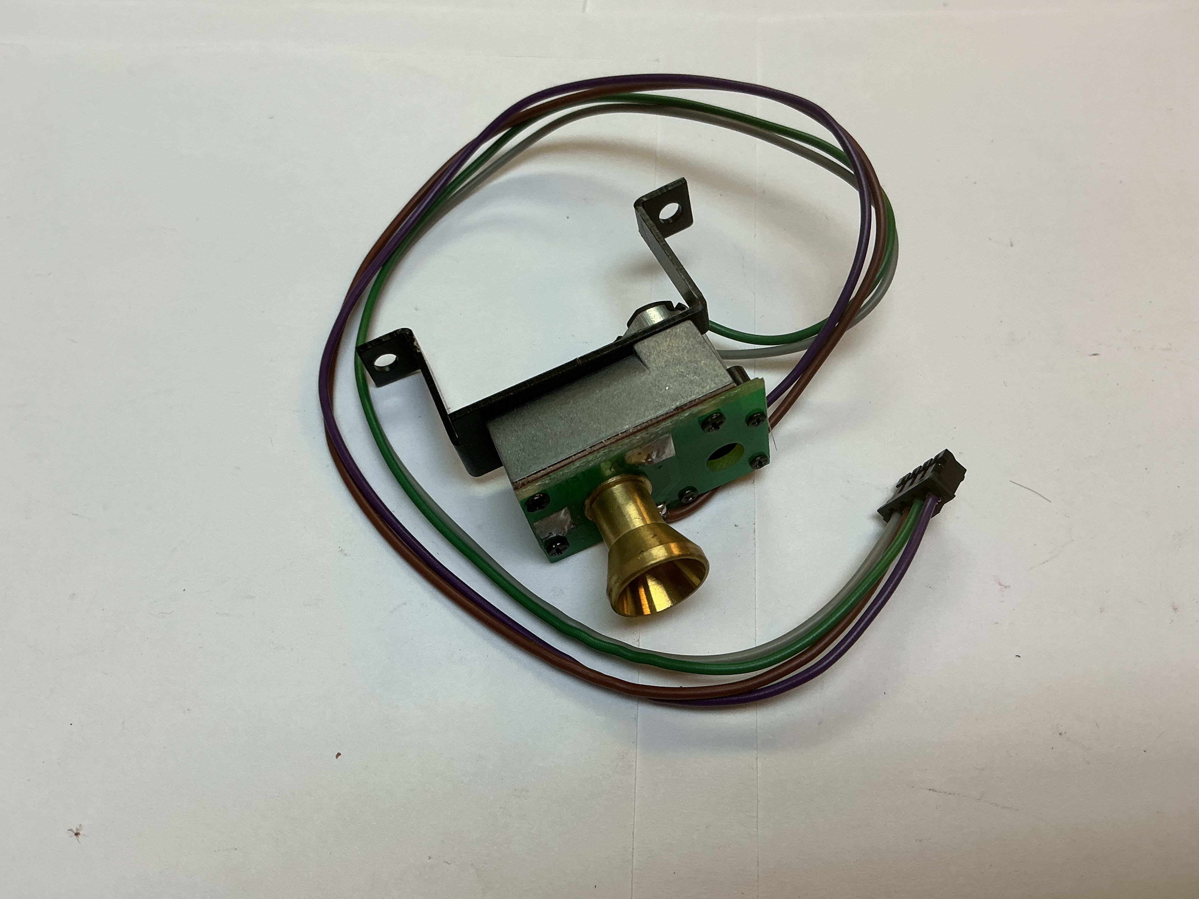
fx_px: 1004
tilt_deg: -62.5
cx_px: 600
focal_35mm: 29
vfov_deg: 48.2
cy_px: 450
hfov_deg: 61.7
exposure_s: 1/120
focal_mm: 3
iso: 32
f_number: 1.8
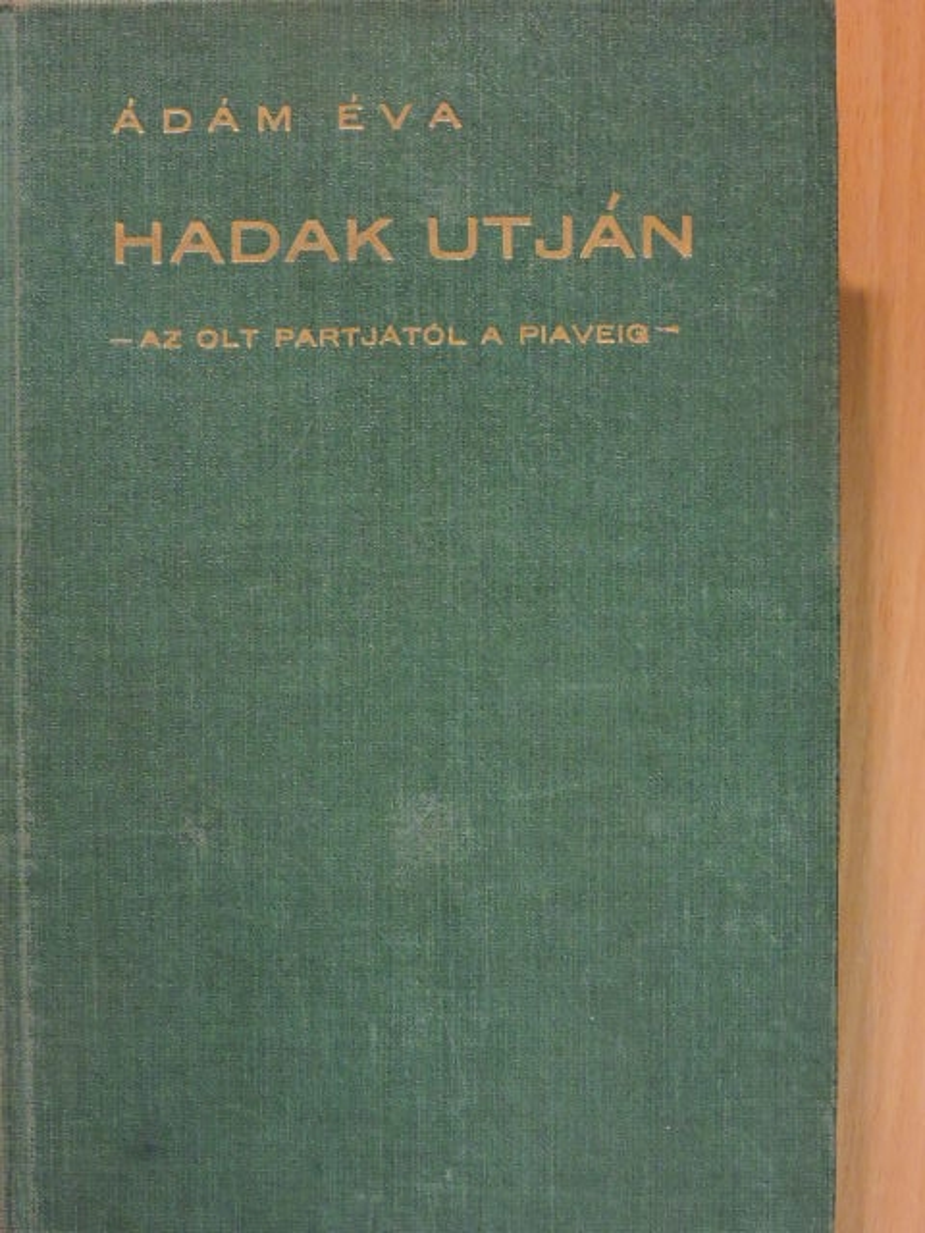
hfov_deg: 21.0
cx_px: 462
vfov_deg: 27.8
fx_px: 2494
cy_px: 616
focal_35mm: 70
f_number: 4.5
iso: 1600
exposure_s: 1/80
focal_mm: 12.5
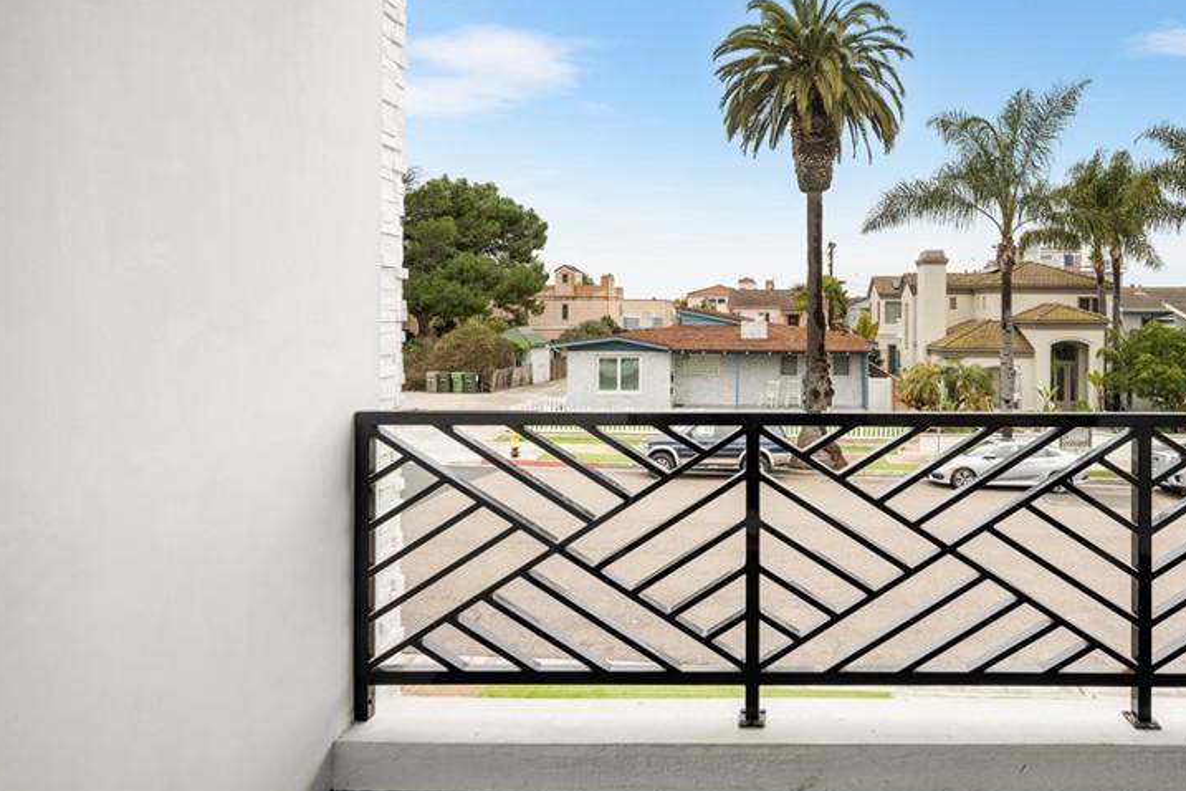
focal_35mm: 20
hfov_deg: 81.7
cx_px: 772
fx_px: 659
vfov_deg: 61.3
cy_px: 309
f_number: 6.3
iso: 100
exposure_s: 1/160
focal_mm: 14
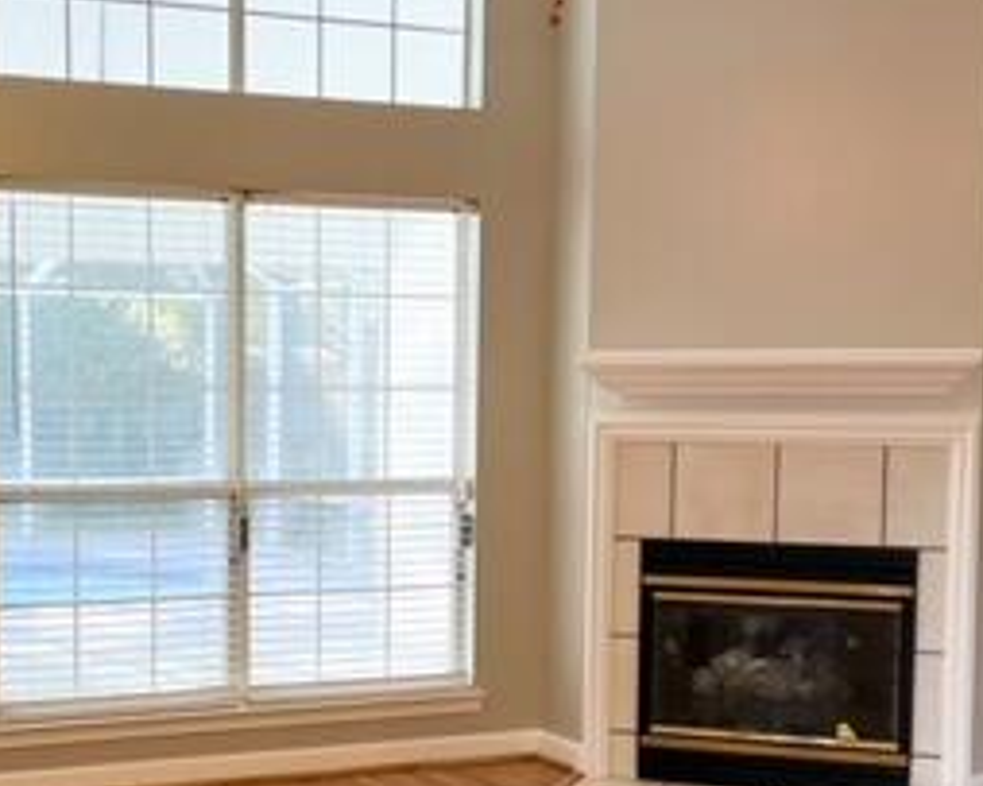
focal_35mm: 64
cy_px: 530
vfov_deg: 23.7
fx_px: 1861
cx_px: 290
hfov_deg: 29.3
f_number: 1.5
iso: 125
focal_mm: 5.7
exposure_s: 1/120
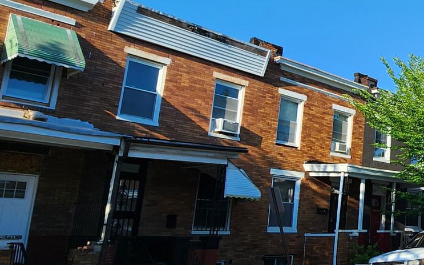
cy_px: 138
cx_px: 536
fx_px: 439
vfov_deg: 33.6
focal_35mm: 38
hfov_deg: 36.3
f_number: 2.2
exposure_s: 1/984
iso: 50
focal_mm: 2.2
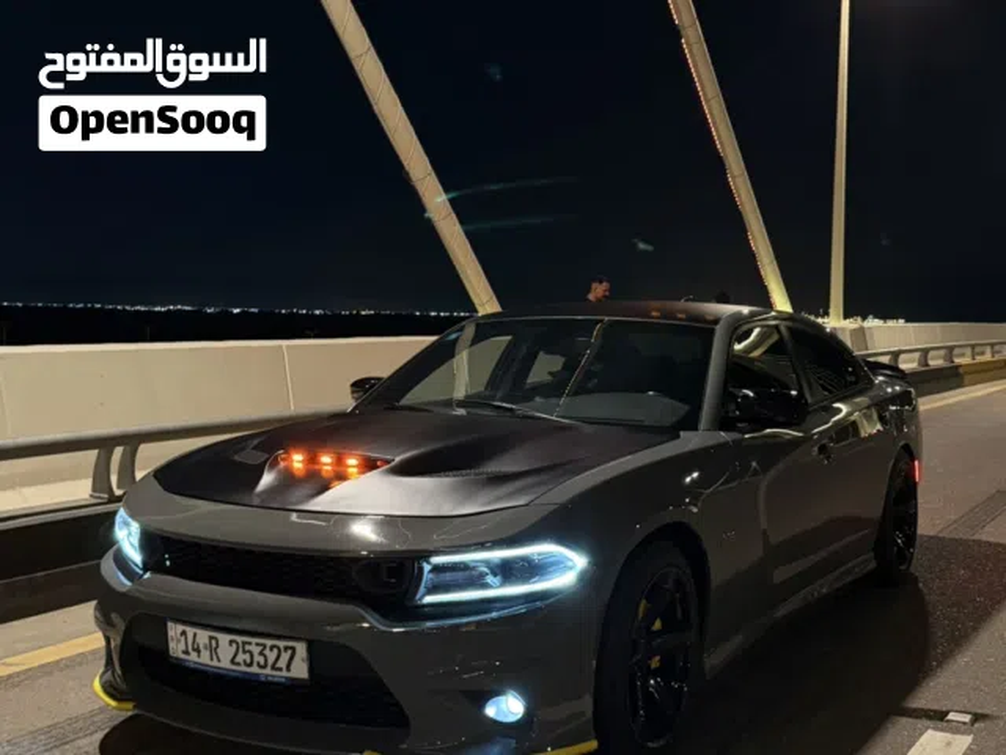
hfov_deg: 71.6
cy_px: 378
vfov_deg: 56.8
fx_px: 697
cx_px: 503
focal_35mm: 24
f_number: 1.78
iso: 640
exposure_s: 1/33
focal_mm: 6.76
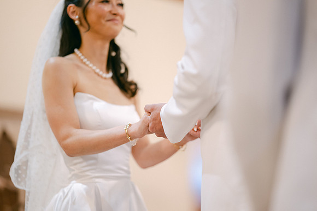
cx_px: 158
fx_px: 925
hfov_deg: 19.5
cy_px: 106
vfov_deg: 13.0
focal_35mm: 105
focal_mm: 105
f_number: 1.4
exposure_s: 1/125
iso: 800
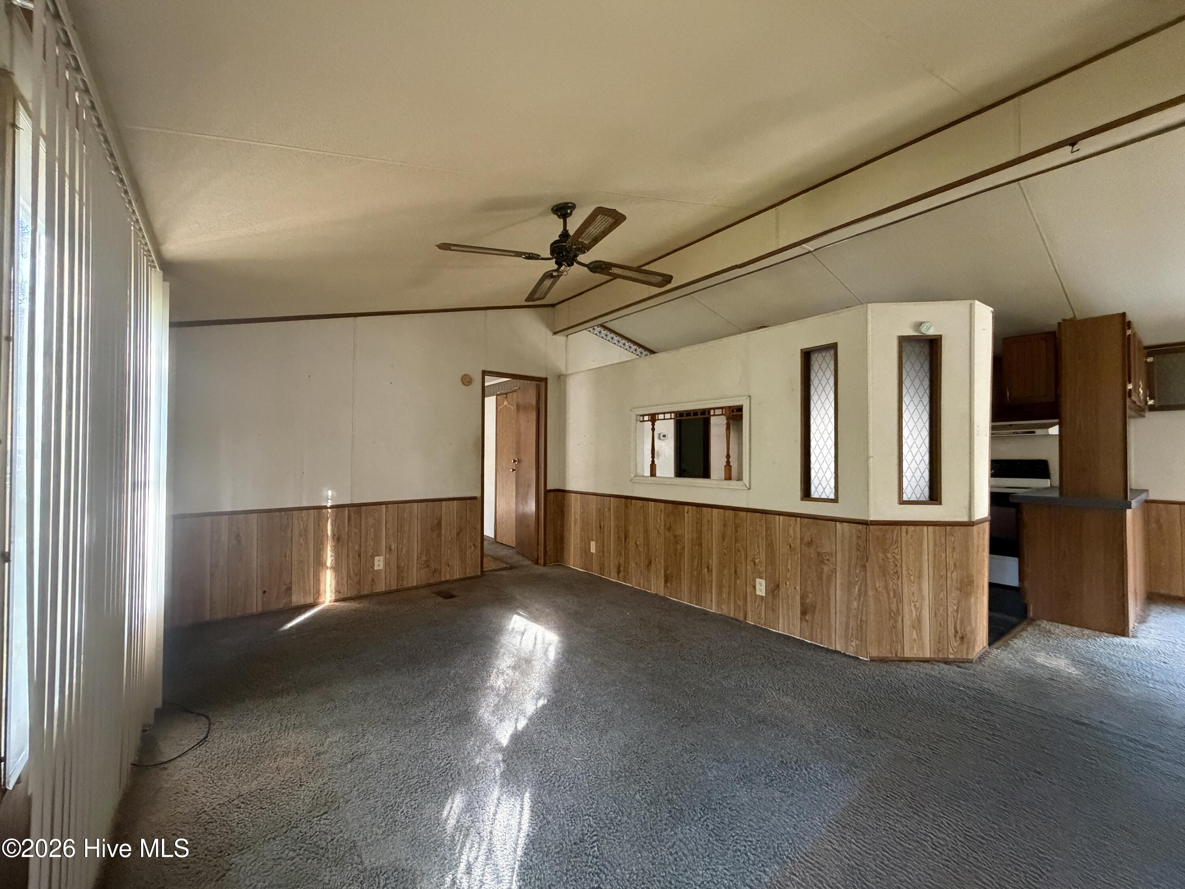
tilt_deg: +1.2
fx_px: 479
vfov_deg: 85.7
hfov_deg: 102.1
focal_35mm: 14
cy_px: 444
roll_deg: +0.3
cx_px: 592
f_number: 2.2
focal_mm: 2.22
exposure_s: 1/60
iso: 640
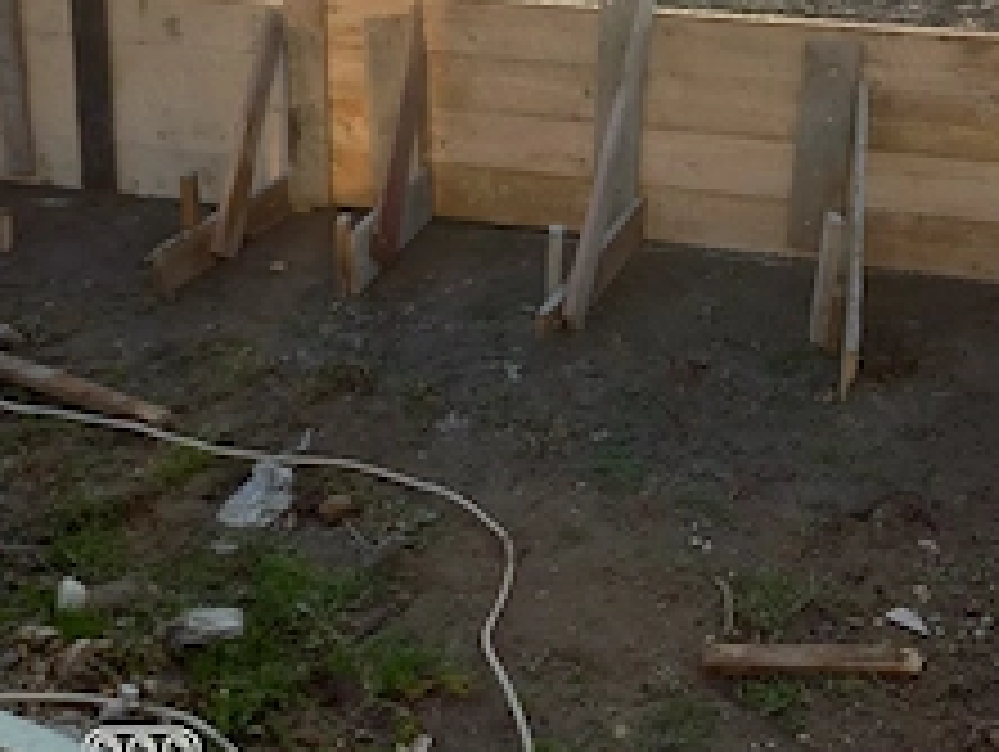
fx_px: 1300
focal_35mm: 45
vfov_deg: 31.0
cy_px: 99
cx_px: 657
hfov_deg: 41.5
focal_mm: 4.65
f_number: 1.8
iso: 50
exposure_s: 1/357
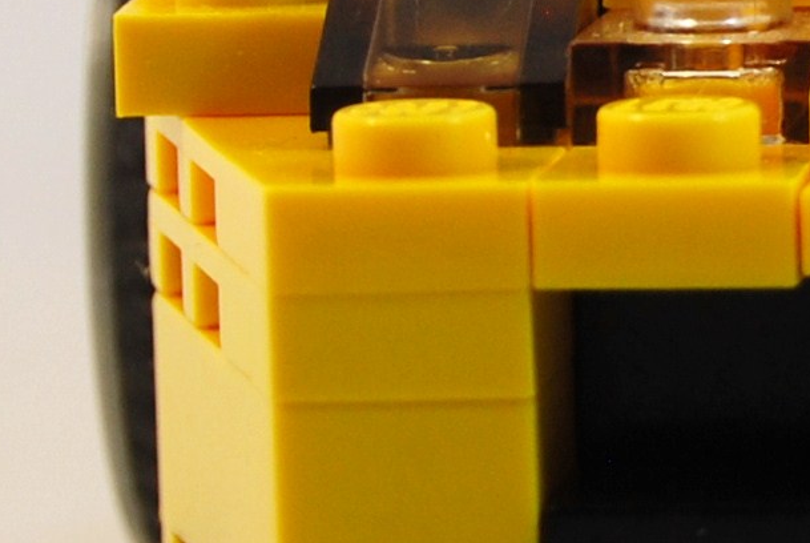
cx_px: 1584
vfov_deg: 2.6
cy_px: -212
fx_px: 11811
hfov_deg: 3.9
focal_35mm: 524
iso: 140
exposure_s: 1/125
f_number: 5.6
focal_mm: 55
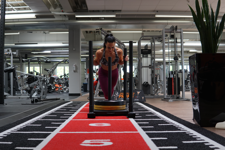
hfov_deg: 43.6
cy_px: 75
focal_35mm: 45
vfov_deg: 29.9
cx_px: 112
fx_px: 281
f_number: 4
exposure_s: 1/160
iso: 320
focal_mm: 30
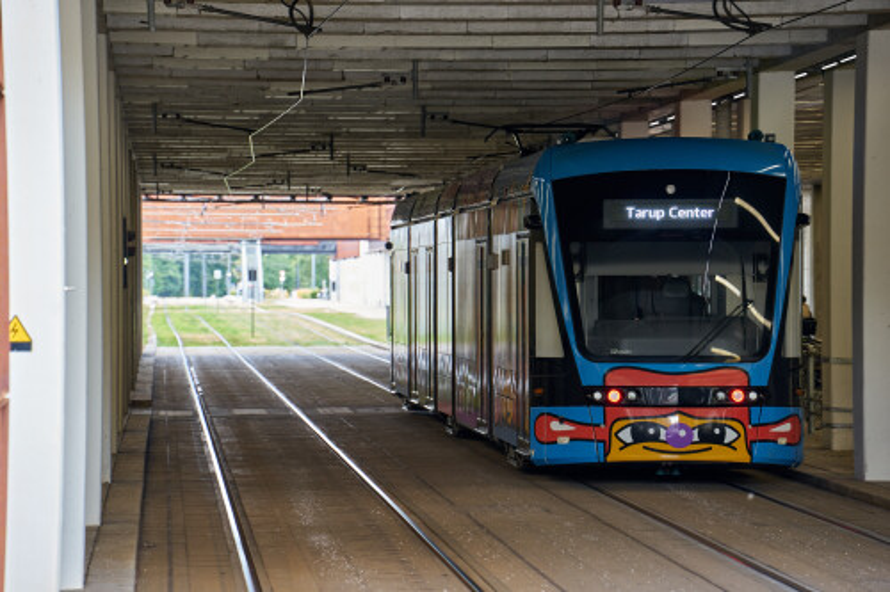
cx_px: 445
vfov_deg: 7.6
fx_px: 4448
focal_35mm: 180
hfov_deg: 11.4
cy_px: 296
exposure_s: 1/30
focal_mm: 180
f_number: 5.6
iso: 250
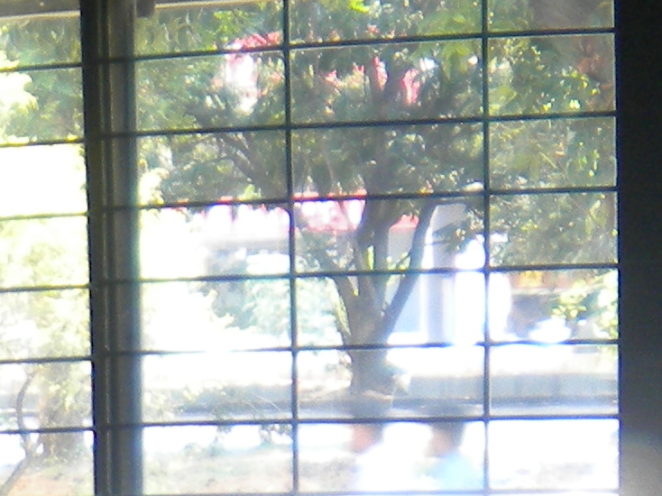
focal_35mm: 174
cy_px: 1187
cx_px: -442
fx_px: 3327
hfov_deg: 10.8
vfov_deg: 7.9
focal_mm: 6.3
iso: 86
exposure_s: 1/64
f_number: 3.1
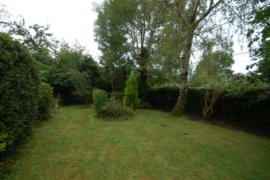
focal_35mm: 15
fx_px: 112
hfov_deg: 100.4
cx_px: 135
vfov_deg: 77.2
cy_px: 90
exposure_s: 1/160
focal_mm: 10
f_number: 7.1
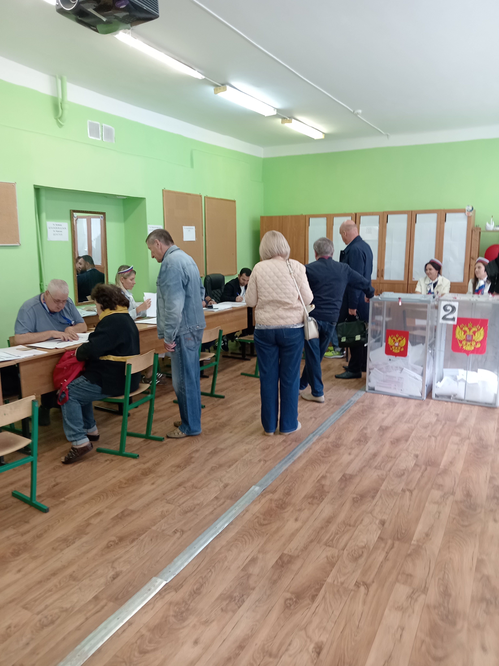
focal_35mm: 25
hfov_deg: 54.9
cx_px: 250
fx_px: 481
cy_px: 333
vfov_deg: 69.4
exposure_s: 1/25
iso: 290
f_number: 1.8
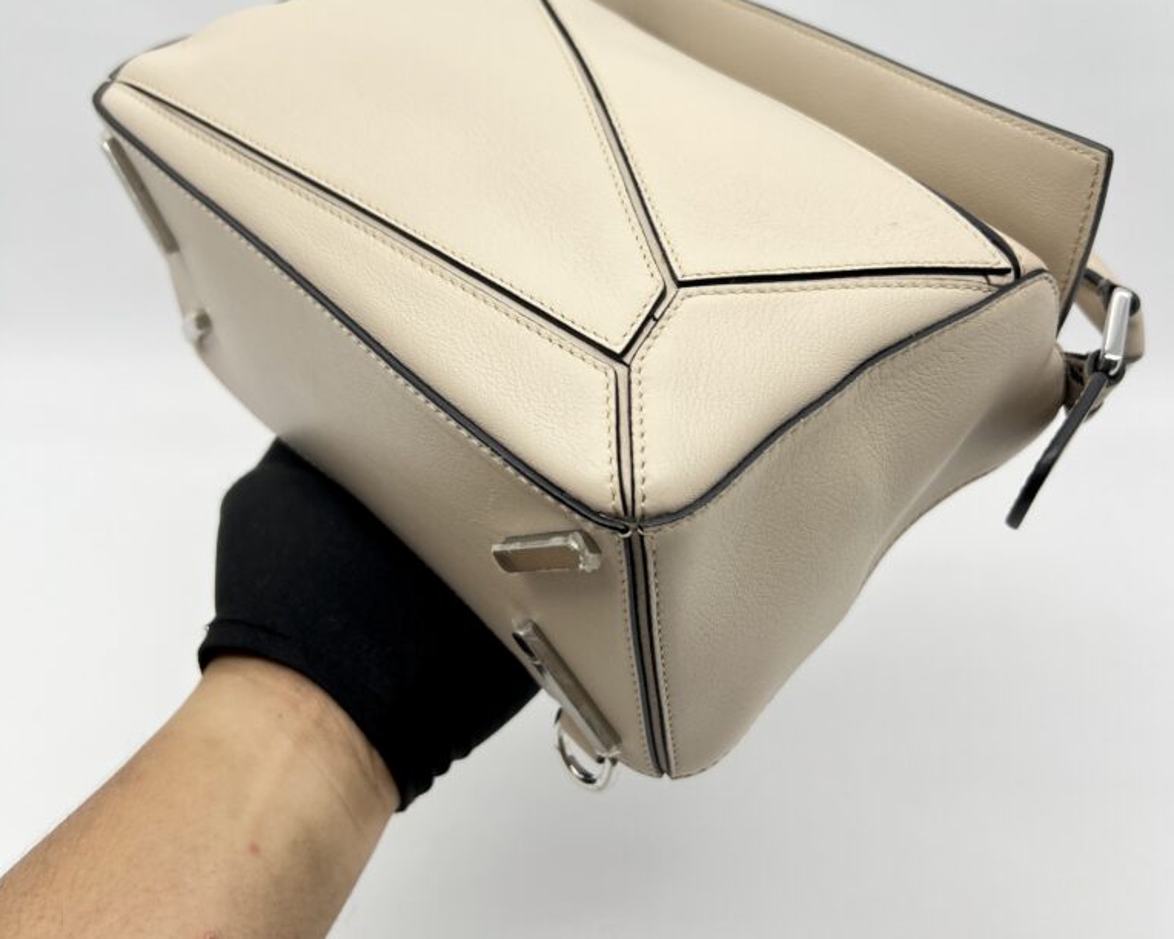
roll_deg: +1.5
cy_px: 361
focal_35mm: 34
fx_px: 1181
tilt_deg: -29.2
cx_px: 585
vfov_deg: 43.1
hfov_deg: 52.8
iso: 32
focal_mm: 5.7
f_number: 1.5
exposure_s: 1/112
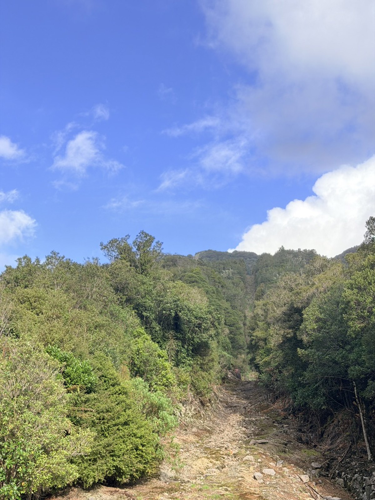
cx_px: 188
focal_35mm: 48
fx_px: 693
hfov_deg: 30.3
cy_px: 250
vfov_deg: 39.7
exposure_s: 1/669
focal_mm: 6.76
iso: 100
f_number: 1.78
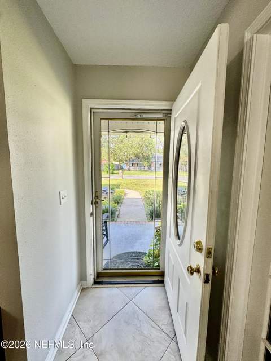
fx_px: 146
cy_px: 180
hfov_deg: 85.7
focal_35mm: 14
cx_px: 136
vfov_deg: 102.1
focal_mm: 2.22
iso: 40
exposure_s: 1/197
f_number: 2.2
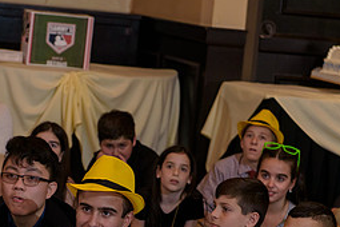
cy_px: 238
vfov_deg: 8.6
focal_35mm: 159
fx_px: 1502
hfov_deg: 12.9
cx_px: 101
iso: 1600
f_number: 3.2
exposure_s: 1/125
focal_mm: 70
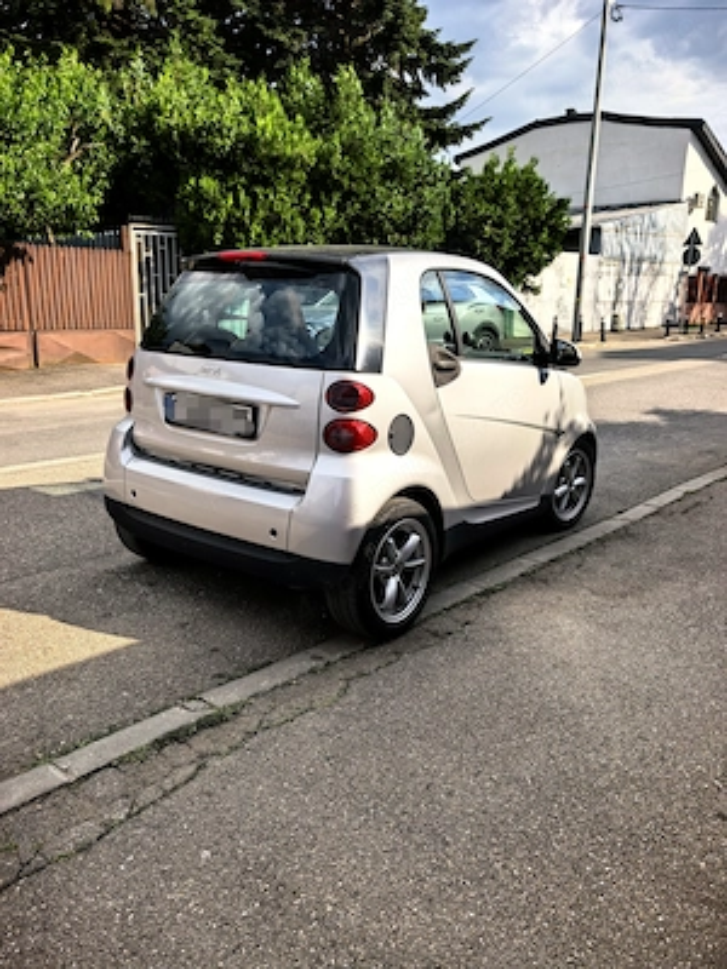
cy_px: 484
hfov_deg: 51.4
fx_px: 756
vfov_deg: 65.3
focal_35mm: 27
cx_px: 364
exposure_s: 1/3546
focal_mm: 8.5
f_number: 2
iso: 50
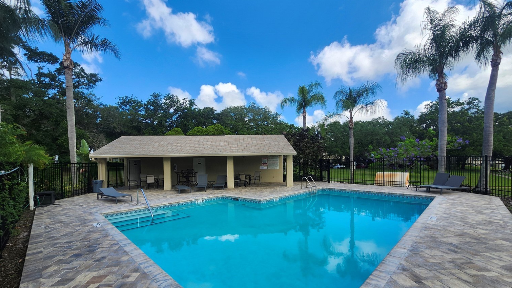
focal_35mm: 15
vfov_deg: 69.9
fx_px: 204
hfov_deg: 103.0
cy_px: 171
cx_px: 259
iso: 40
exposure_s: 1/1111
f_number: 2.2
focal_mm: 1.74
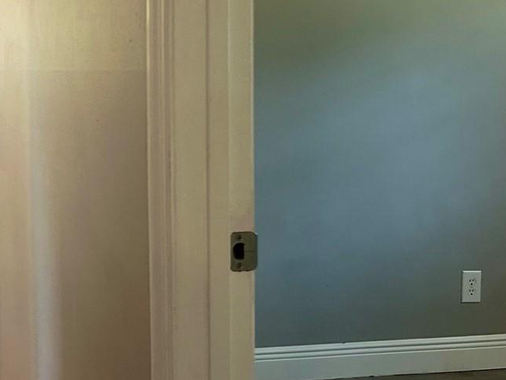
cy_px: 119
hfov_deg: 27.9
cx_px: -34
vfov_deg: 22.8
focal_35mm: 64
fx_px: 936
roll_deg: +2.1
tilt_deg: -2.9
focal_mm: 5.7
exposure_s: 1/60
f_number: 1.5
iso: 100
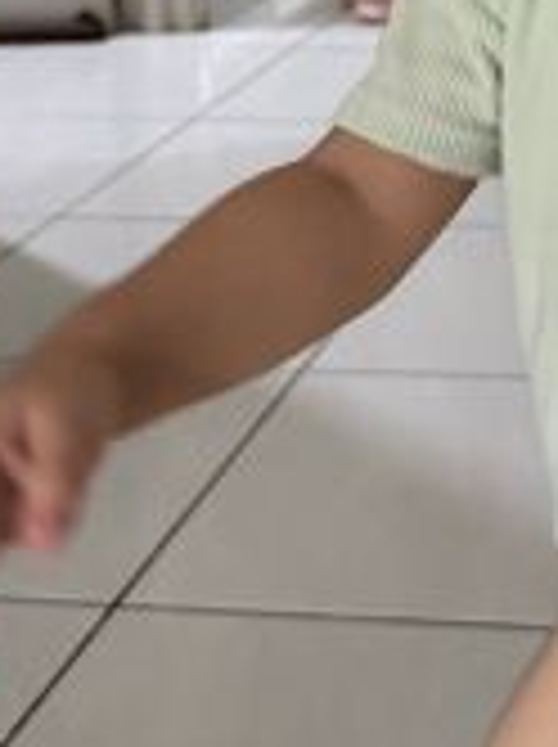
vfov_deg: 21.2
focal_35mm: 87
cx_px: 734
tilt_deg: -7.0
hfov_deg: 16.0
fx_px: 1875
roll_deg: -1.7
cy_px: -117
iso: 500
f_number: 1.78
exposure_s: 1/60
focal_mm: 6.76
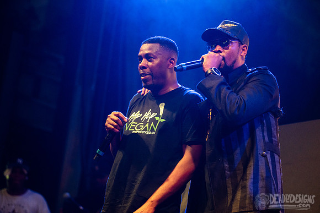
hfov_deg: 20.4
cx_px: 160
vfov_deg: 13.7
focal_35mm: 100
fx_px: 889
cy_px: 106
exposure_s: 1/250
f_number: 3.5
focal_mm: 100
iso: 2000
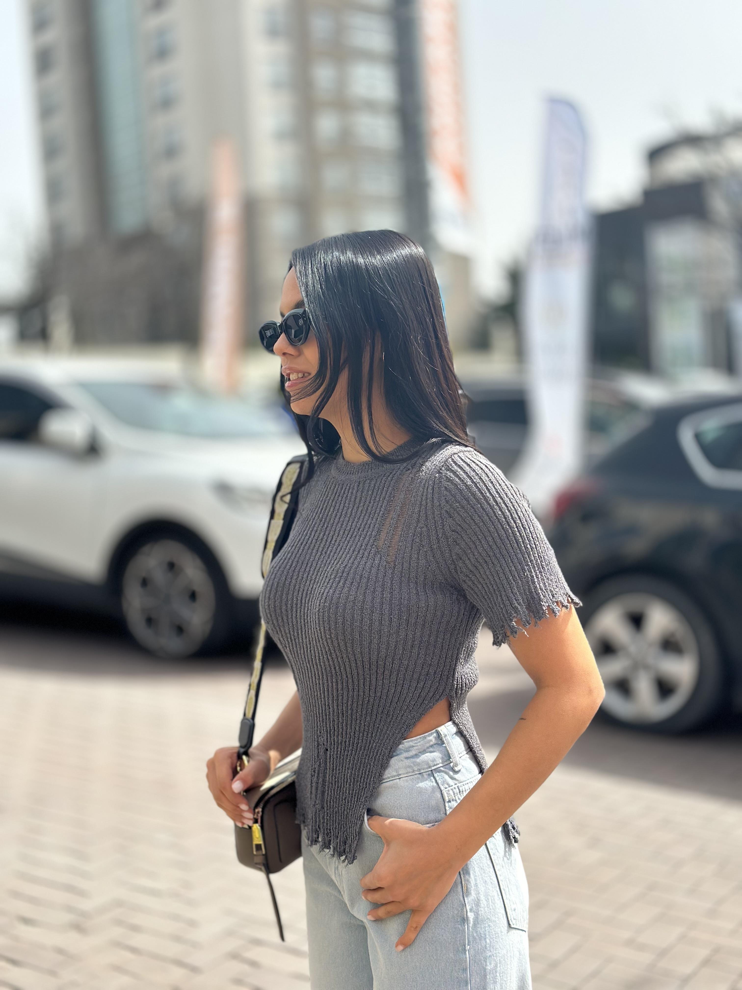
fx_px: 1372
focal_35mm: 48
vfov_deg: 39.7
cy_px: 495
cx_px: 371
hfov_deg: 30.3
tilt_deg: -2.2
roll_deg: +3.5
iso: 100
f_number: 1.78
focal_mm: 6.86
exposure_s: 1/3472
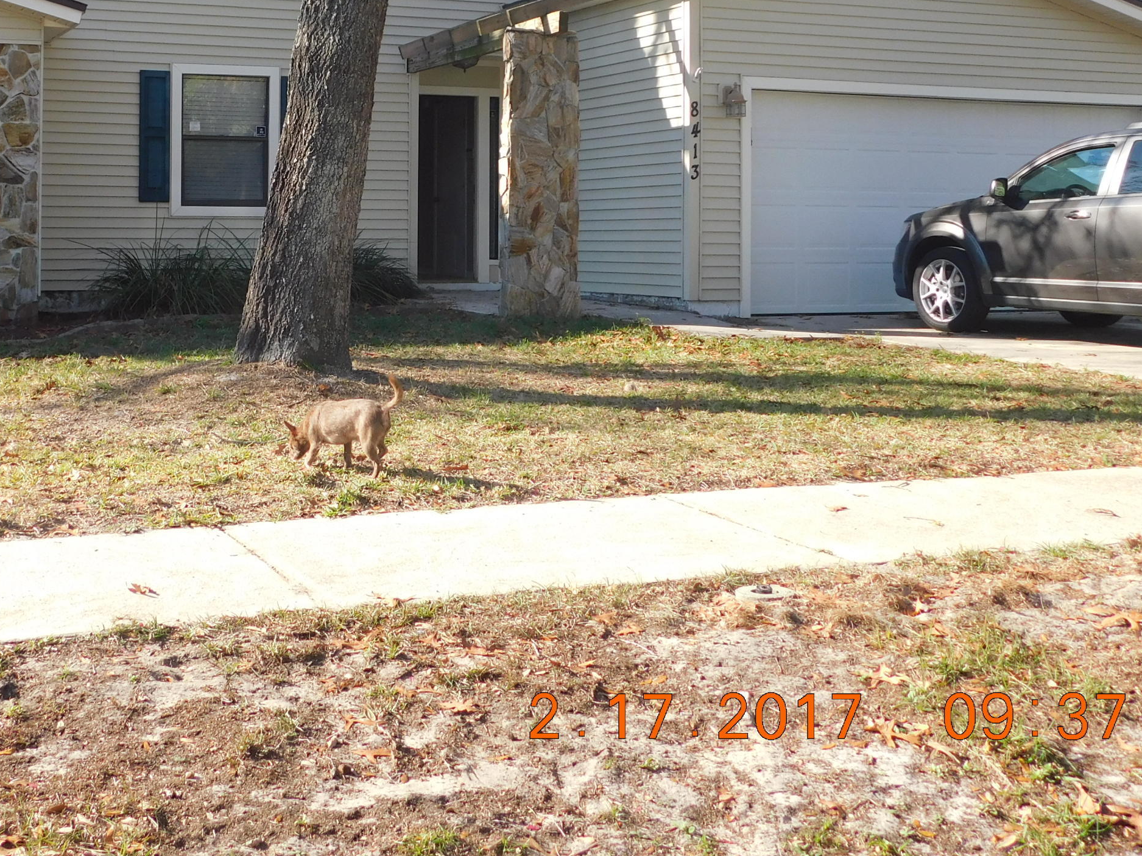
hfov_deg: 38.9
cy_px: 175
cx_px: 330
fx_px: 1583
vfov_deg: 29.6
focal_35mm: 48
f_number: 3.2
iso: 125
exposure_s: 1/500
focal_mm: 5.3
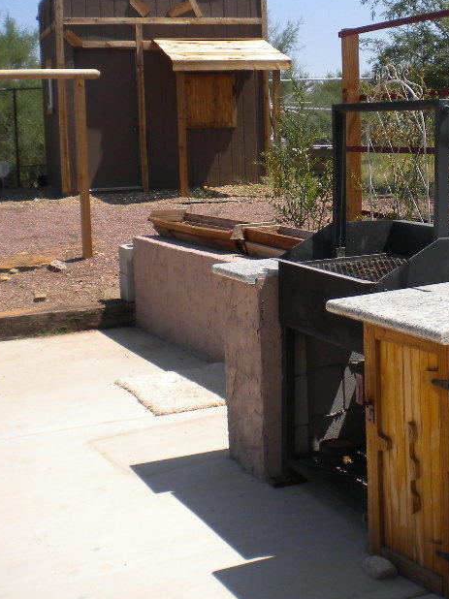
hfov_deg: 24.9
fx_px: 1004
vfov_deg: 33.2
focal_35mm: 58
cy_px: 266
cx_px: 346
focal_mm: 6.3
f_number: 4.6
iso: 80
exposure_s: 1/718
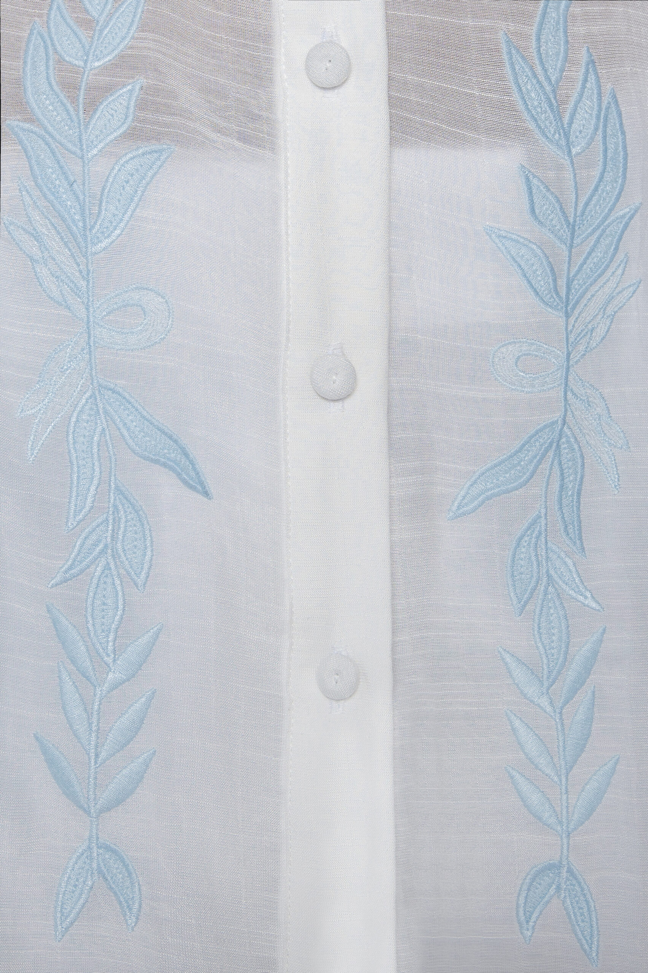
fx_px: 1082
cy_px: 486
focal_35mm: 40
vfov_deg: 48.5
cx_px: 324
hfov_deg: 33.4
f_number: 6.3
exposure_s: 1/200
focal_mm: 40
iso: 320
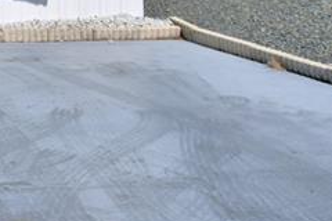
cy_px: -106
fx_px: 747
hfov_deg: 19.5
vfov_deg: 15.6
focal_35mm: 81
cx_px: -245
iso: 100
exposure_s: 1/2000
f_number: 5
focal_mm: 13
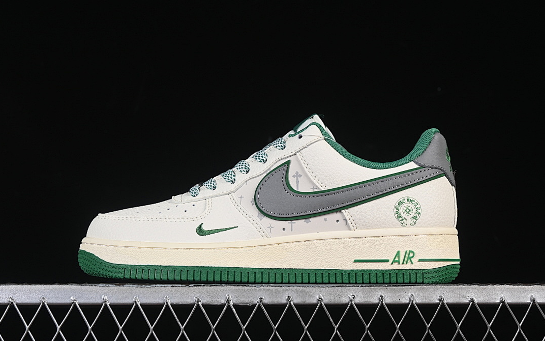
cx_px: 274
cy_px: 170
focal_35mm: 77
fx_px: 1144
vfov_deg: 16.9
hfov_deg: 26.8
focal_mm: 50
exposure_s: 1/80
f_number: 8
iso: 160
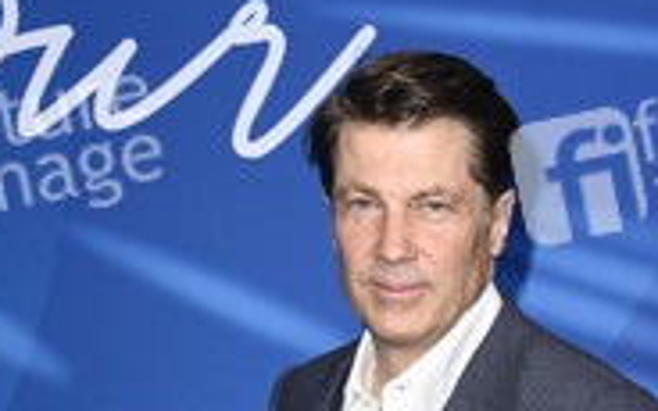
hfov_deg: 11.1
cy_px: 697
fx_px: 3371
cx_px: 368
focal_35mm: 188
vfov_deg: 6.8
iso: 640
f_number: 6.3
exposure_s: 1/250
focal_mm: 85
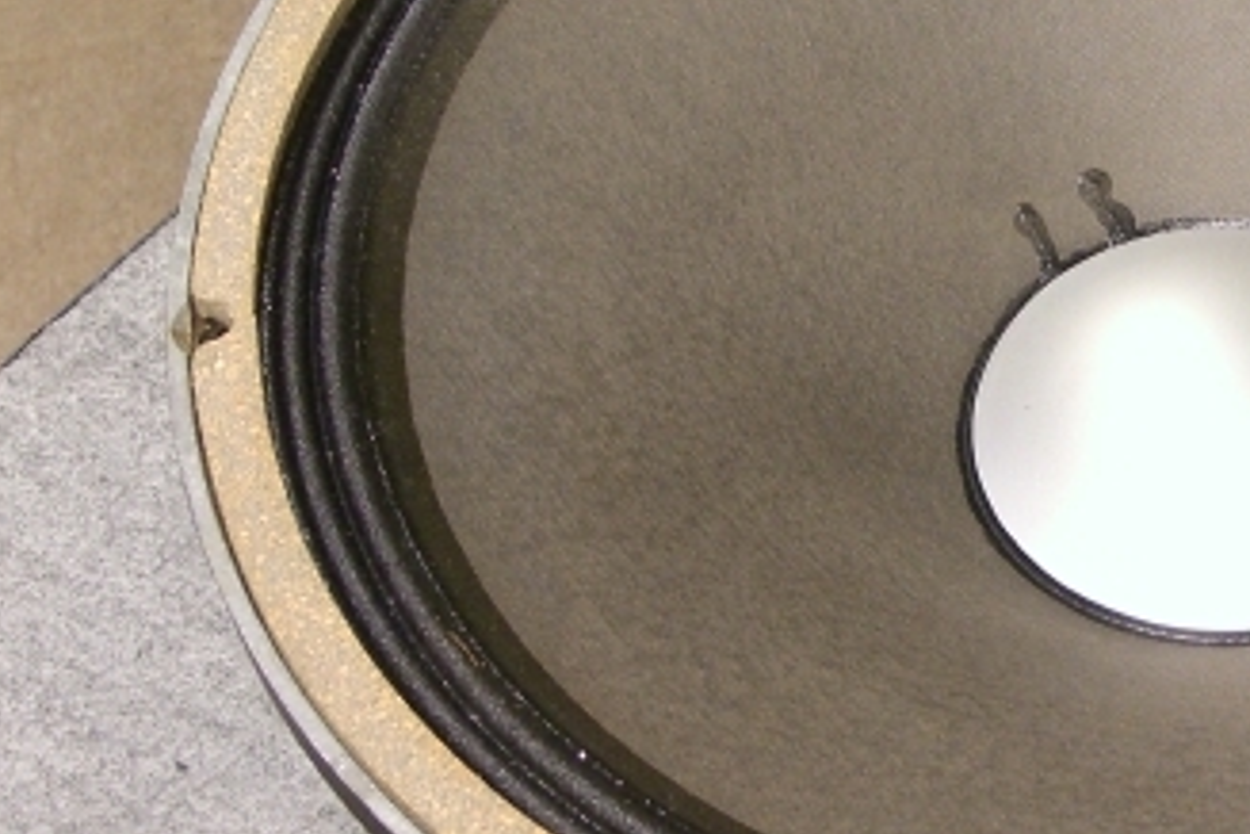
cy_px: 302
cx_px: 1208
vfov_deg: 11.8
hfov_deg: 17.3
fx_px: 4027
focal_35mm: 116
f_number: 3.6
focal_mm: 11.8
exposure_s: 1/8
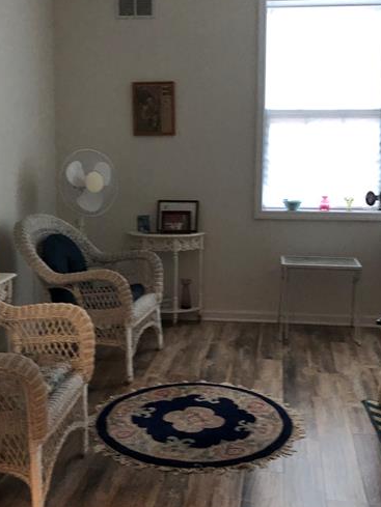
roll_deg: +0.5
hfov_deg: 32.9
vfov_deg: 42.7
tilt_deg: -5.4
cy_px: 202
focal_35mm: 44
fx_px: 645
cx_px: 205
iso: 100
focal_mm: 3.99
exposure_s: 1/13
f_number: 1.8
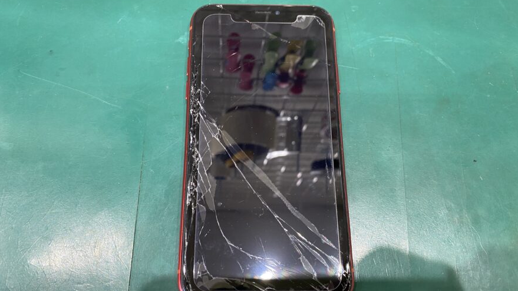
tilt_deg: -73.3
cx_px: 255
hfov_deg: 66.1
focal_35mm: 29
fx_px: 398
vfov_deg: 40.1
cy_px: 152
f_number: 1.8
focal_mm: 4.25
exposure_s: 1/50
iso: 100
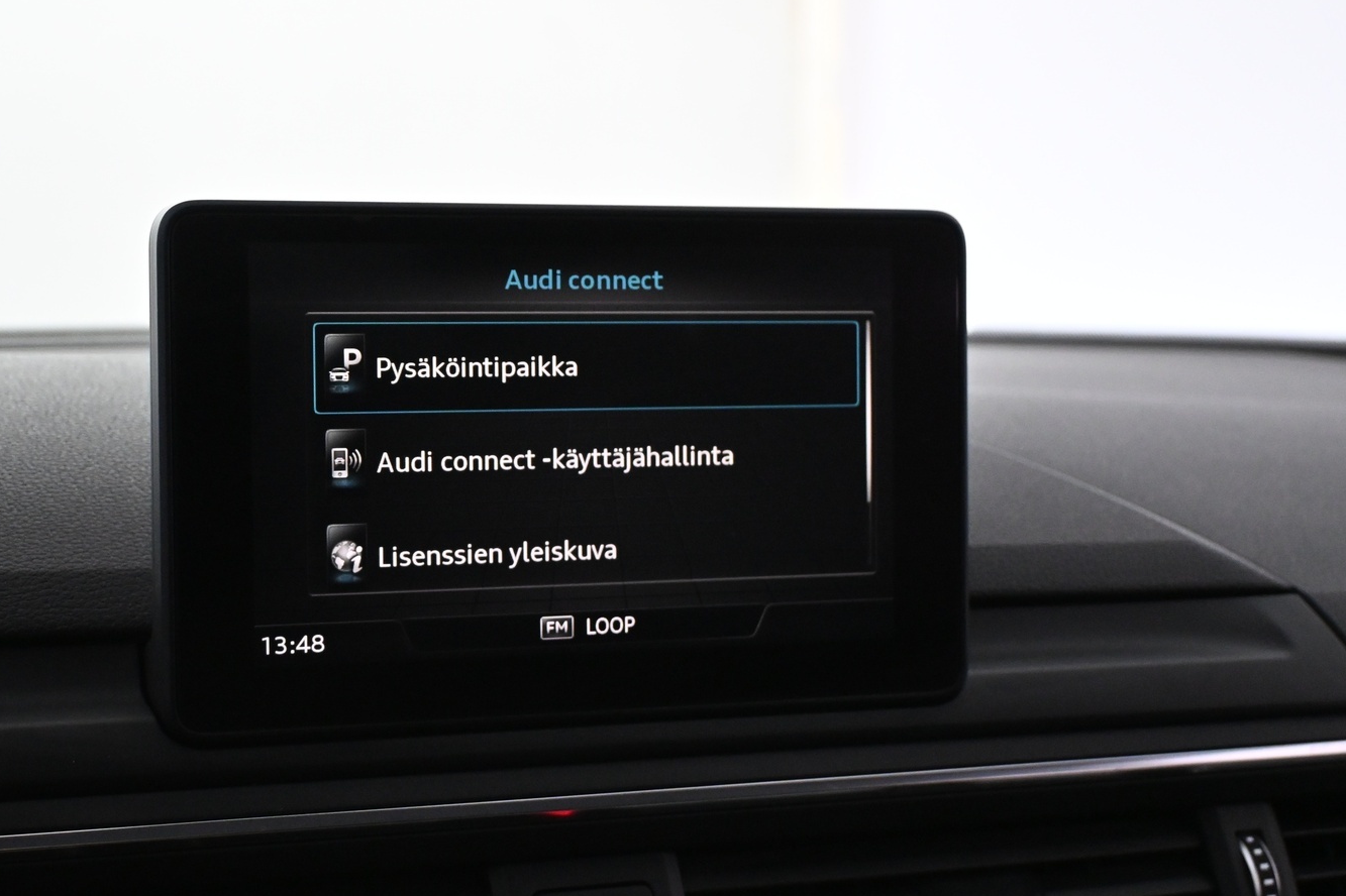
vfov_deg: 21.9
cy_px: 443
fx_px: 2317
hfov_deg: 32.3
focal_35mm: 62
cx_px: 573
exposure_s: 1/60
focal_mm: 34
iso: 3600
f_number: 5
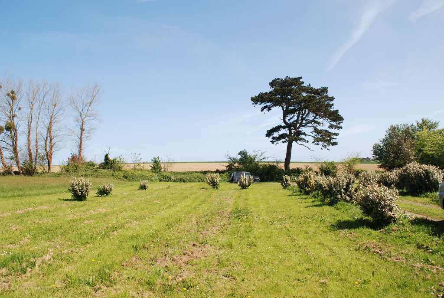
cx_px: 222
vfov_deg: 48.1
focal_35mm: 27
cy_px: 149
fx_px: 334
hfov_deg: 67.3
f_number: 7.1
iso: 100
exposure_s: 1/200
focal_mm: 18
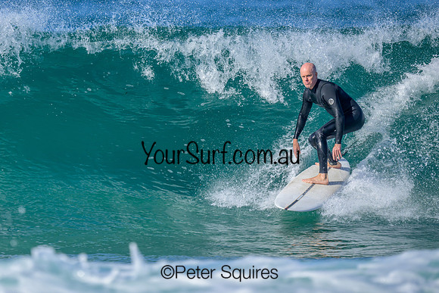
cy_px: 158
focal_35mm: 1099
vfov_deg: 1.3
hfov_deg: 1.9
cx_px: 137
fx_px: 13404
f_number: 6.3
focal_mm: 800
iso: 500
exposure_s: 1/2000
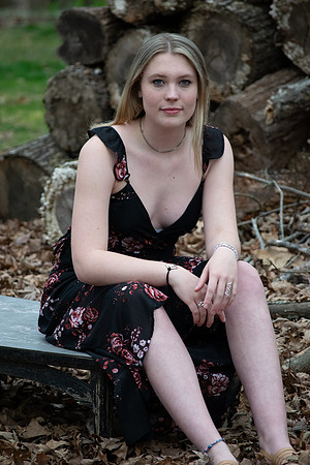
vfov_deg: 9.5
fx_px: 2809
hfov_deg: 6.3
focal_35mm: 218
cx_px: 155
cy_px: 232
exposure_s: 1/500
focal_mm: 145
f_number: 5
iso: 800
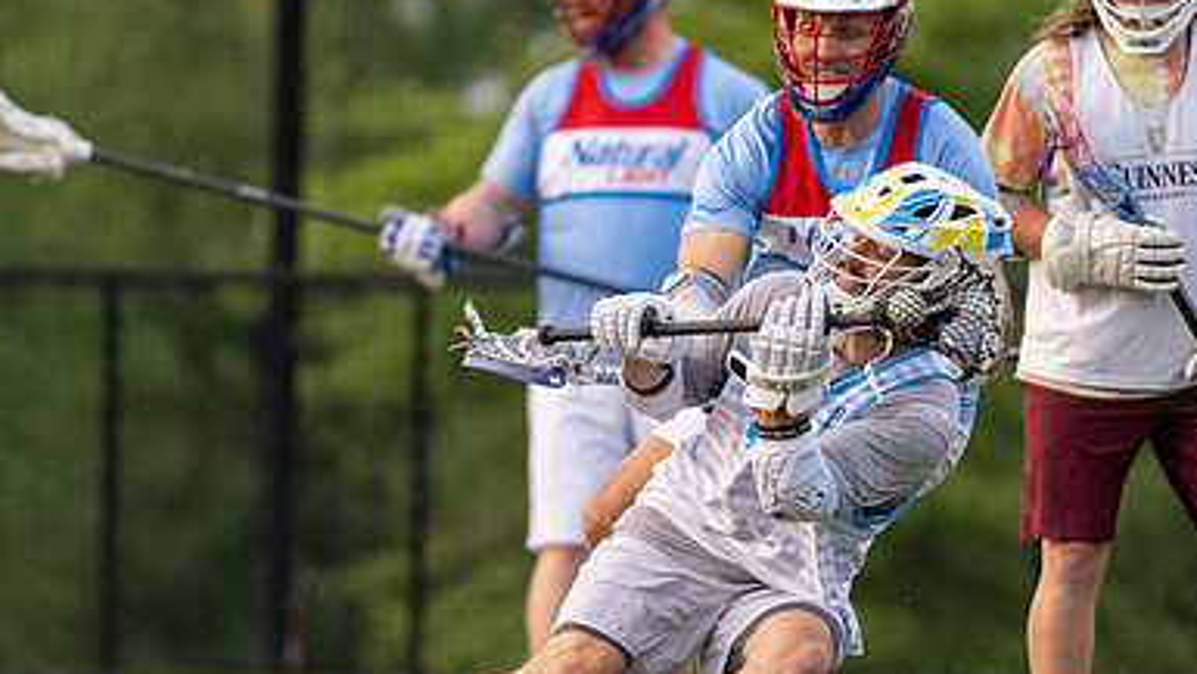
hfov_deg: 1.9
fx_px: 35502
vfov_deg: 1.1
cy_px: 314
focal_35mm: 1118
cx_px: 717
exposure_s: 1/1000
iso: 3600
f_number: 5.6
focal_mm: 500
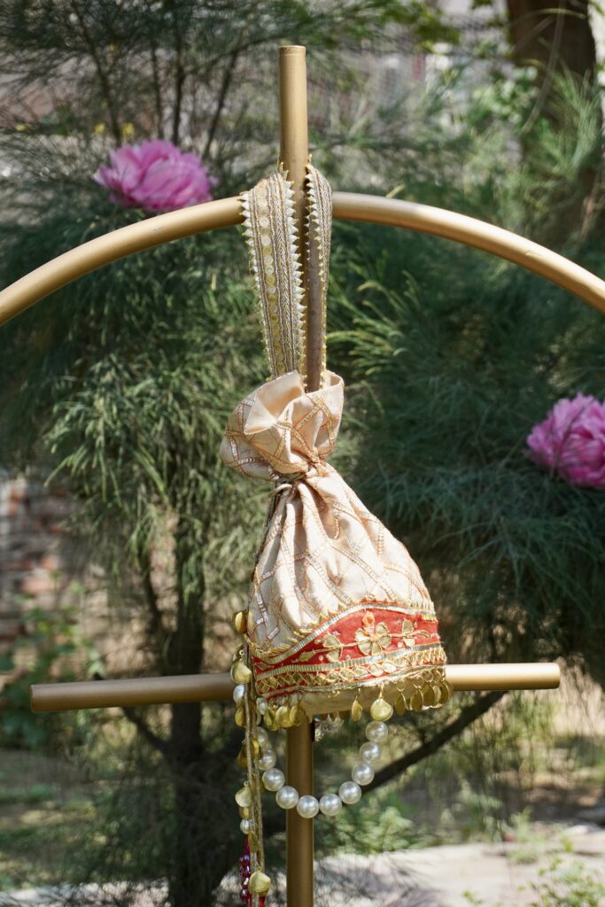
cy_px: 454
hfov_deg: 18.2
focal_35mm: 75
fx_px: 1890
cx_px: 302
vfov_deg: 27.0
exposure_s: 1/1250
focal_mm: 50
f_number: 6.3
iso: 800
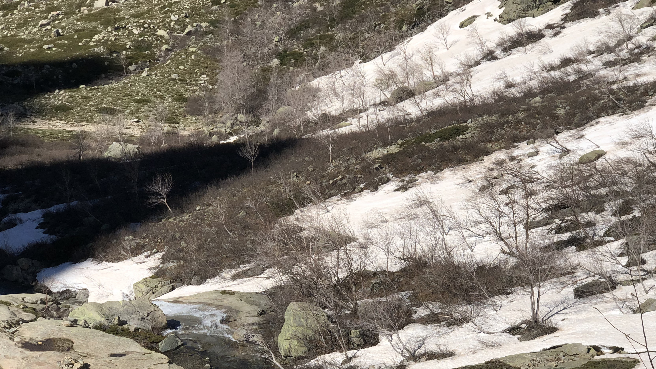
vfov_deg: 17.4
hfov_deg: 30.6
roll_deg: -4.1
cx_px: 354
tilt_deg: -19.0
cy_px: 265
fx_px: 1200
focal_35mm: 69
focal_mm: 6
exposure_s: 1/1919
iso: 16
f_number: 2.4
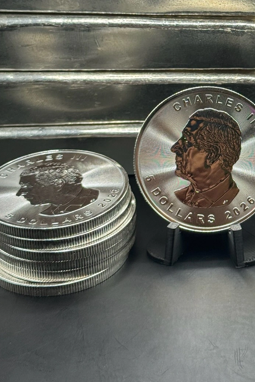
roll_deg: +1.0
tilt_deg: -27.2
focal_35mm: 98
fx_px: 1040
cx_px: 259
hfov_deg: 13.8
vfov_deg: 20.6
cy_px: 82
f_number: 1.78
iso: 64
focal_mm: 6.76
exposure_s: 1/360
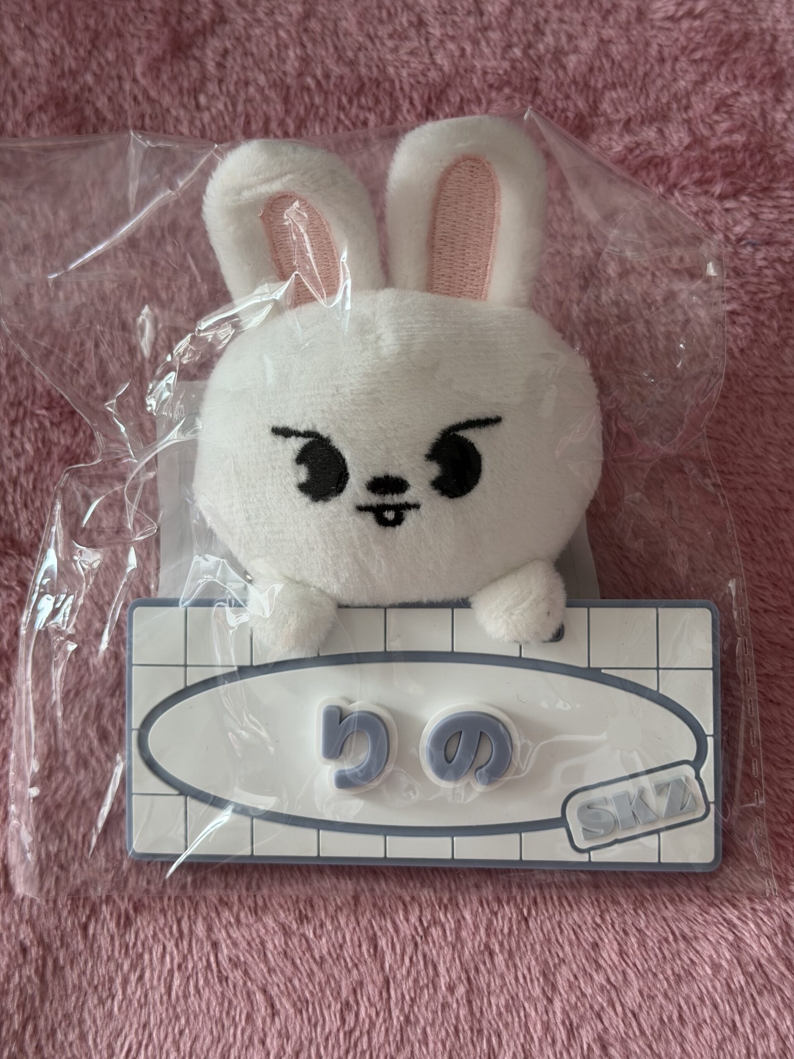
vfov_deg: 39.7
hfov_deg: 30.3
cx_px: 397
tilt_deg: -74.6
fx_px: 1468
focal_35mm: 48
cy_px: 530
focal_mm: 6.76
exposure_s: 1/75
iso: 100
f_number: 1.78
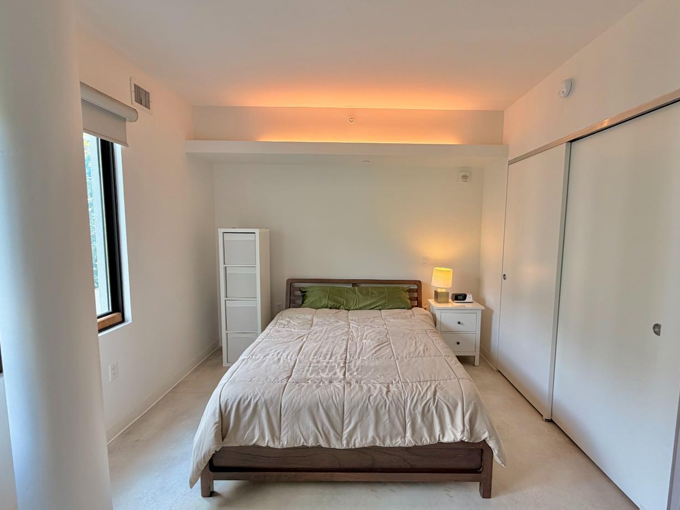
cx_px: 366
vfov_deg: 74.7
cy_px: 259
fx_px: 334
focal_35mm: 17
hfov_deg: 90.9
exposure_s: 1/120
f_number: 2.2
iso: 125
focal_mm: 2.22
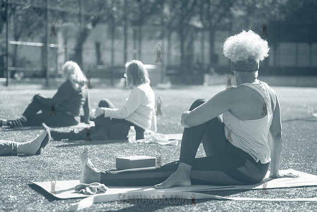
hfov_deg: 25.4
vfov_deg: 17.1
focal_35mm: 80
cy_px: 106
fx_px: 705
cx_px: 158
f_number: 3.2
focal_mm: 80
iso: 100
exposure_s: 1/640
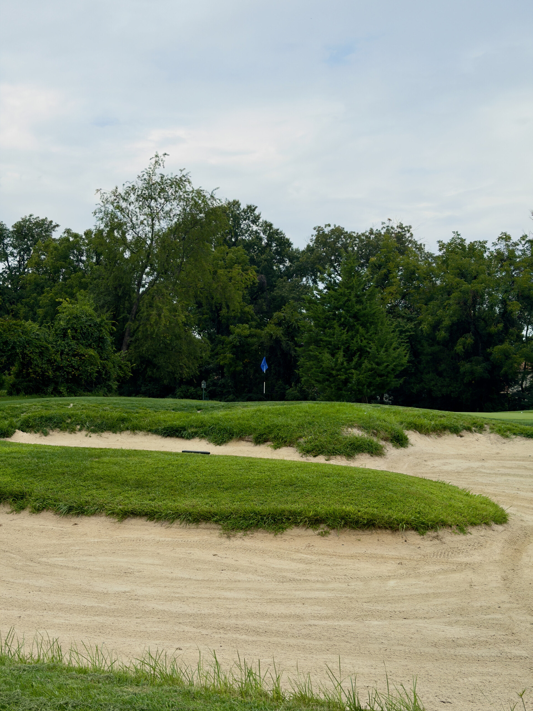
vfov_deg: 39.7
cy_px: 356
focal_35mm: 48
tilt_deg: +3.0
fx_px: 985
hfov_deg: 30.3
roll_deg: +0.4
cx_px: 266
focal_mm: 6.76
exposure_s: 1/2667
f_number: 1.78
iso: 64
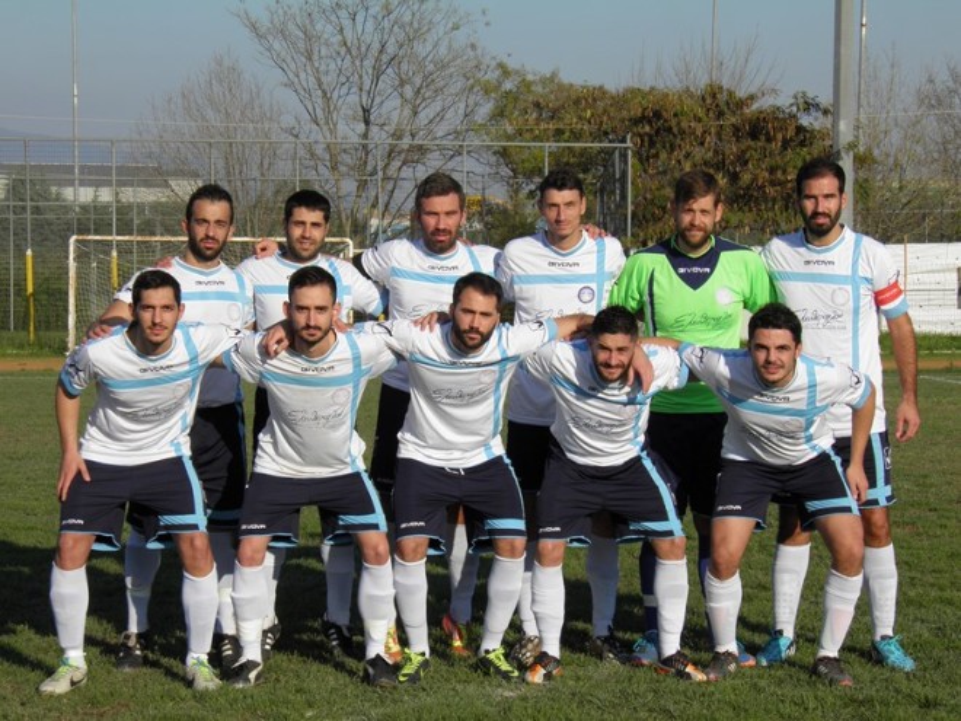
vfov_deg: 14.8
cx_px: 480
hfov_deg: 19.6
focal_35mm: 100
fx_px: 2776
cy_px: 360
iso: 50
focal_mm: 17.1
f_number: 5.6
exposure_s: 1/500
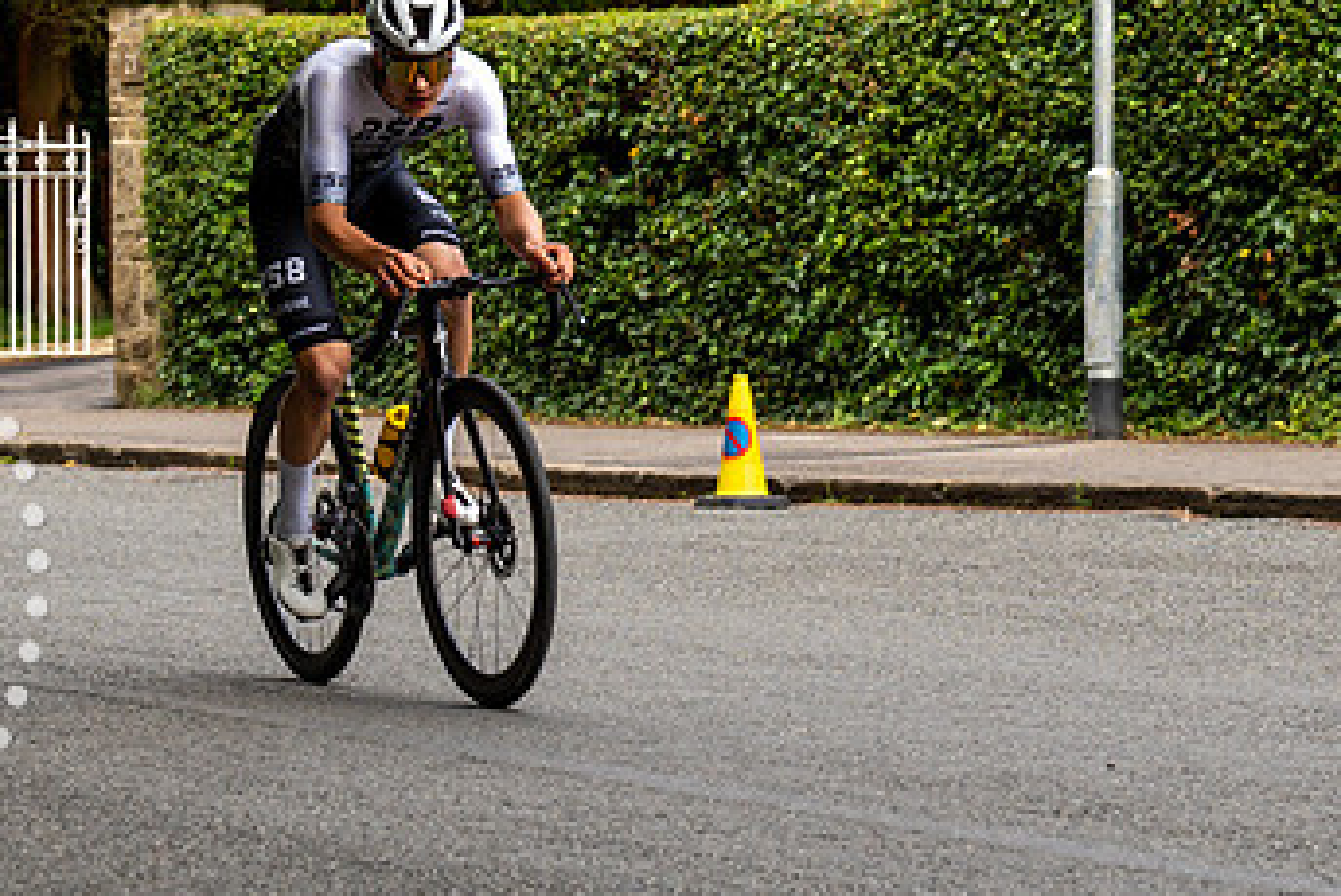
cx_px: 305
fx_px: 6412
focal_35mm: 172
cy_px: 384
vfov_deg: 8.0
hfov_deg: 11.9
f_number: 4.5
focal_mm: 74
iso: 250
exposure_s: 1/640
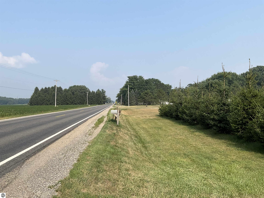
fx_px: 221
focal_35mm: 29
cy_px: 99
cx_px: 132
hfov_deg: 61.7
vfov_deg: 48.2
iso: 25
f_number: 1.8
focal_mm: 3
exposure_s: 1/1912
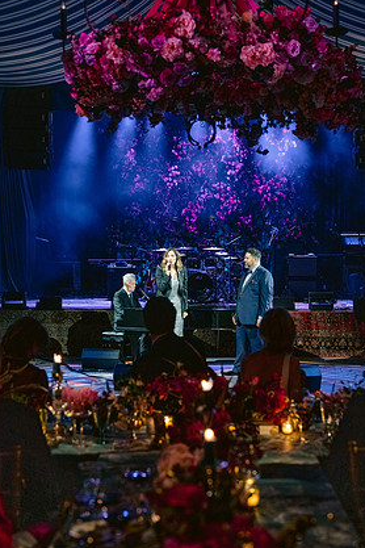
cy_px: 281
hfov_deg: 25.1
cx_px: 189
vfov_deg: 36.9
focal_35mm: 54
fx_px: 821
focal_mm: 50
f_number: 2.8
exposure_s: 1/250
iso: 3200
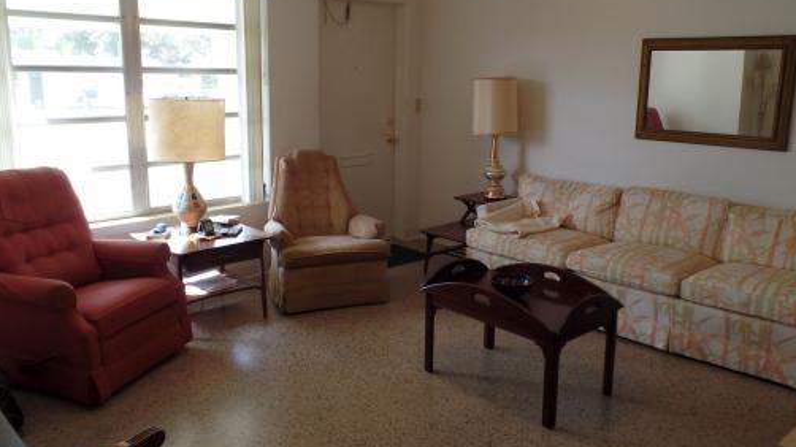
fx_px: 612
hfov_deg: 66.1
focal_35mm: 29
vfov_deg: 40.1
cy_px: 197
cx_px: 381
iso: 80
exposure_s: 1/45
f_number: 2.8
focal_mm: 4.1
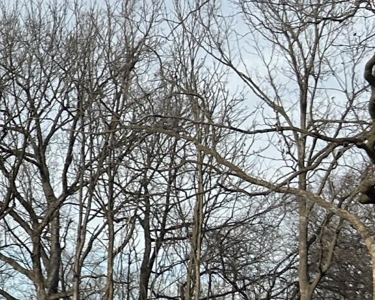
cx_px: -457
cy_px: 244
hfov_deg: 12.4
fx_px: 1443
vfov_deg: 11.8
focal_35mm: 130
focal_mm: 5.7
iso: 50
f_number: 1.5
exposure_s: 1/3077
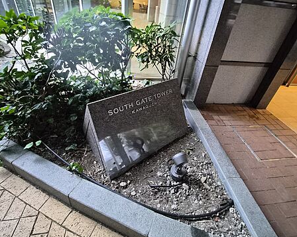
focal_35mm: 17
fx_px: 149
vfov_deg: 76.5
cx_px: 148
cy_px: 102
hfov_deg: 89.7
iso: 1000
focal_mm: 1.7
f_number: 2.2
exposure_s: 1/50
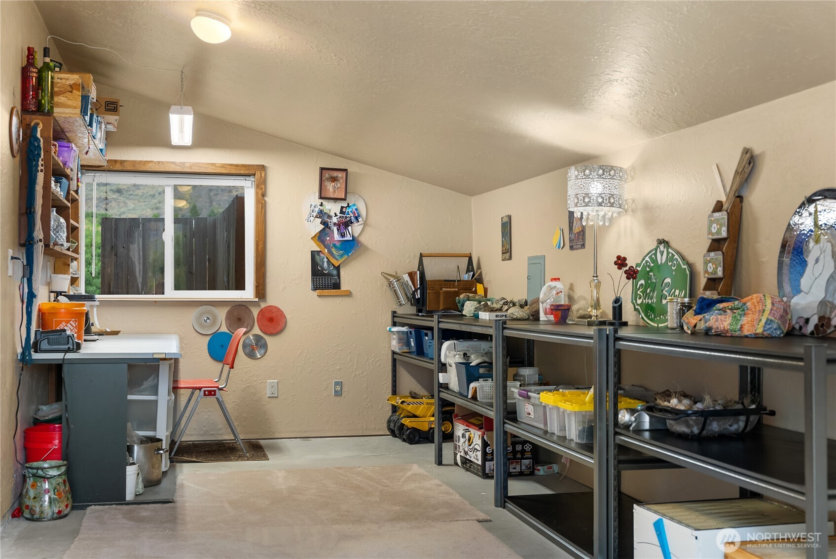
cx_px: 418
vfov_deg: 33.7
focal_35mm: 40
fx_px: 922
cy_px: 280
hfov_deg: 48.8
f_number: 4
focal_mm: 39.7
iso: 400
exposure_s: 1/5
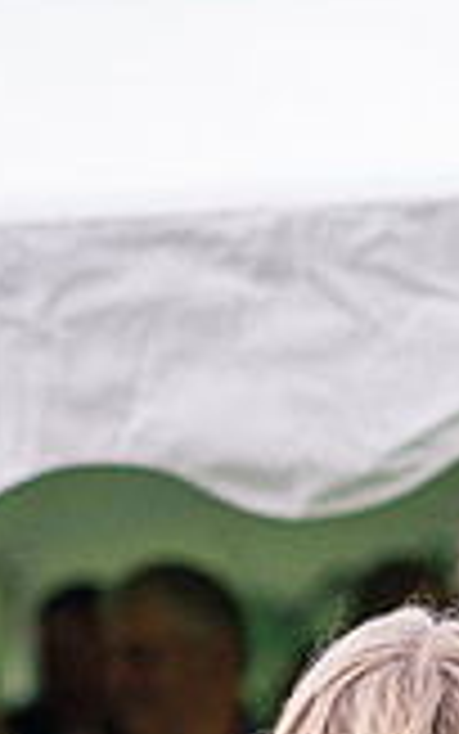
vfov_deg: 6.8
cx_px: 842
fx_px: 6159
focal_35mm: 308
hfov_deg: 4.2
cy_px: 849
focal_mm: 85
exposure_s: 1/2000
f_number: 3.2
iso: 500
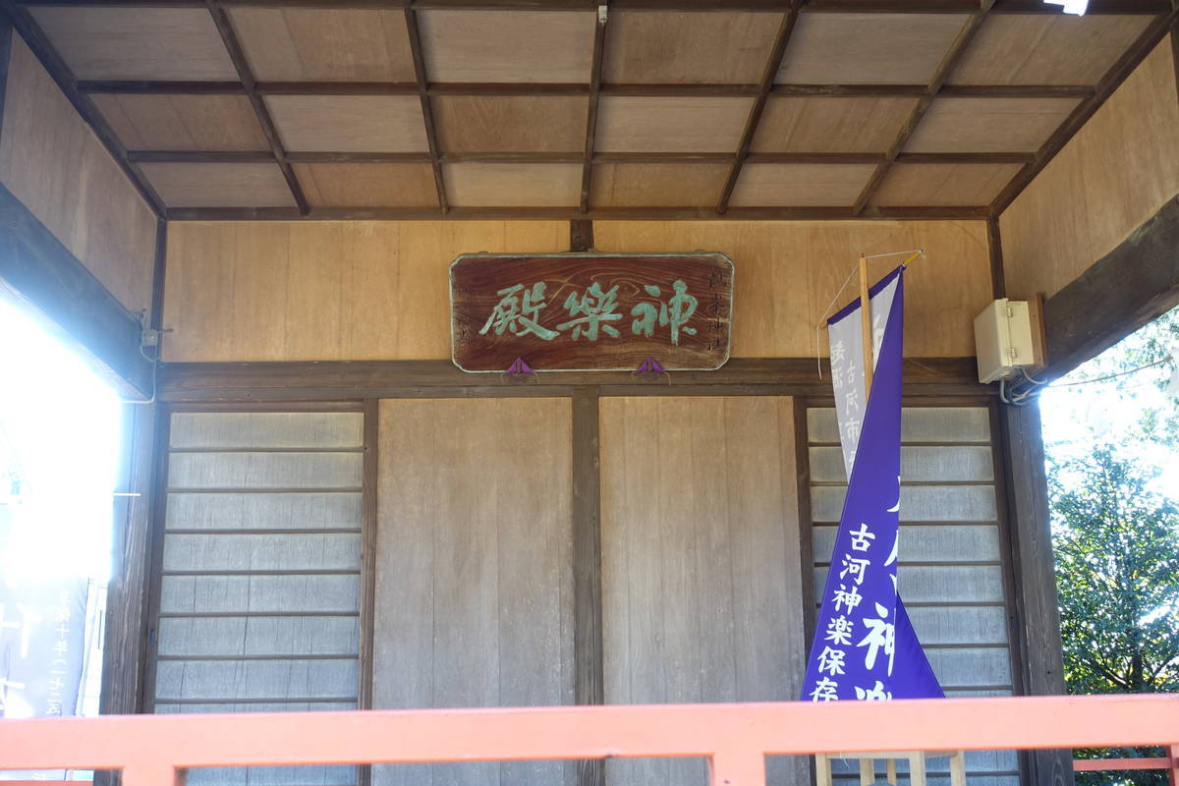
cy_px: 393
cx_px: 590
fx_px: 1375
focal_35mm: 42
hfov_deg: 46.4
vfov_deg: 31.9
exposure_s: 1/50
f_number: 3.5
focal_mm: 15.52
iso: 200
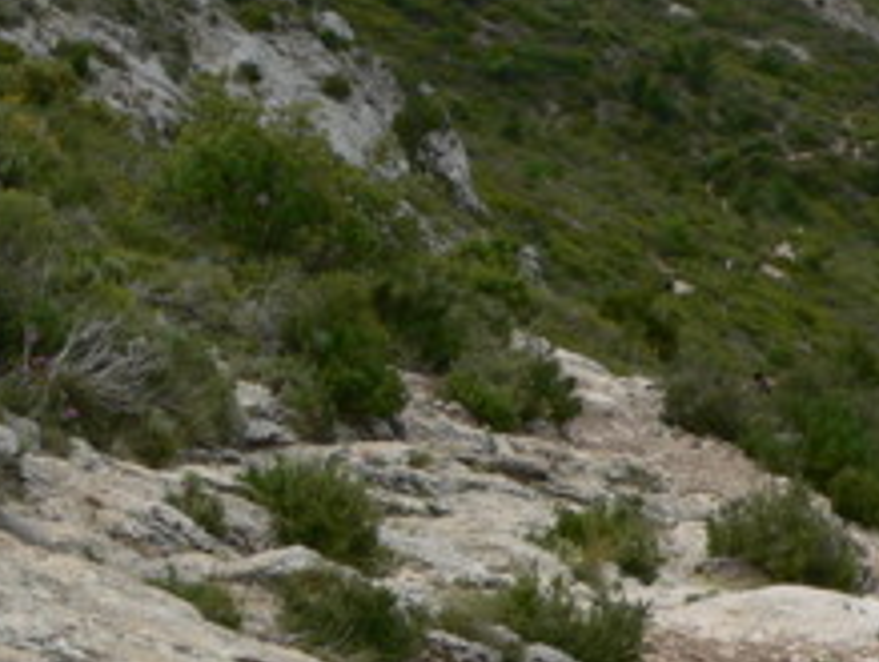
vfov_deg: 14.0
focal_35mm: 105
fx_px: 2671
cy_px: 578
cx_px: 64
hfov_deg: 18.3
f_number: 4
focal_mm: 6
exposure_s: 1/640
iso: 80
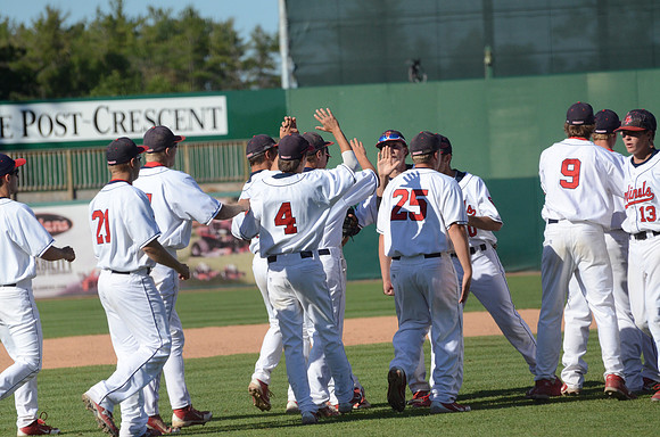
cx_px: 330
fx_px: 5351
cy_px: 218
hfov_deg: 7.1
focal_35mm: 292
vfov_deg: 4.7
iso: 1000
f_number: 5.3
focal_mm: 195
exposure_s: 1/8000
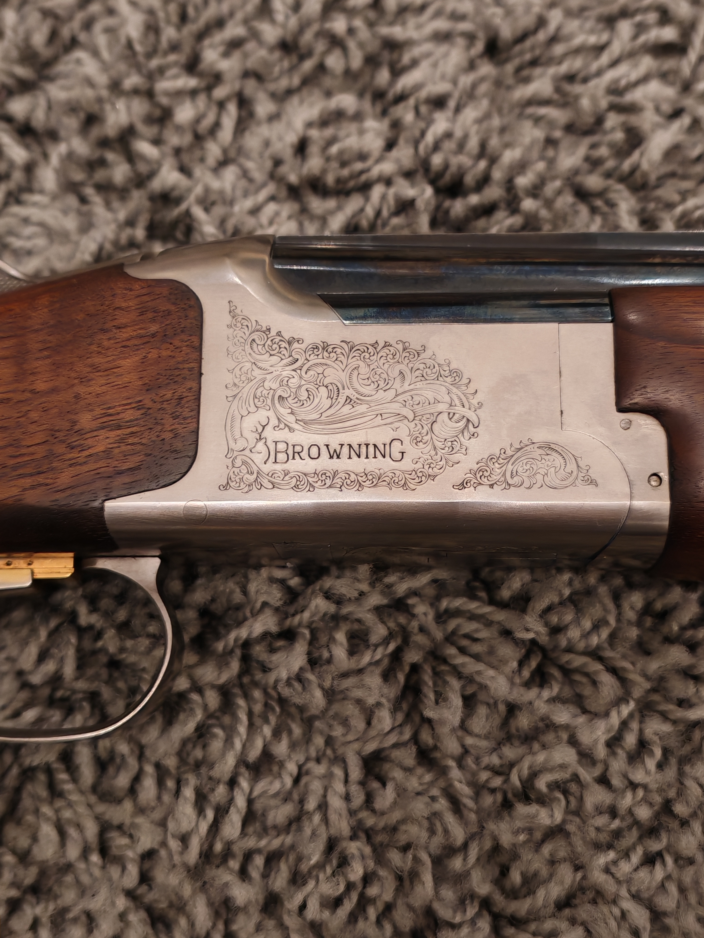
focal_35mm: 44
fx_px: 1193
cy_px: 469
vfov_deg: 42.9
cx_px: 352
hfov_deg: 32.9
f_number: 1.4
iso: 400
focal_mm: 6.83
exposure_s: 1/33
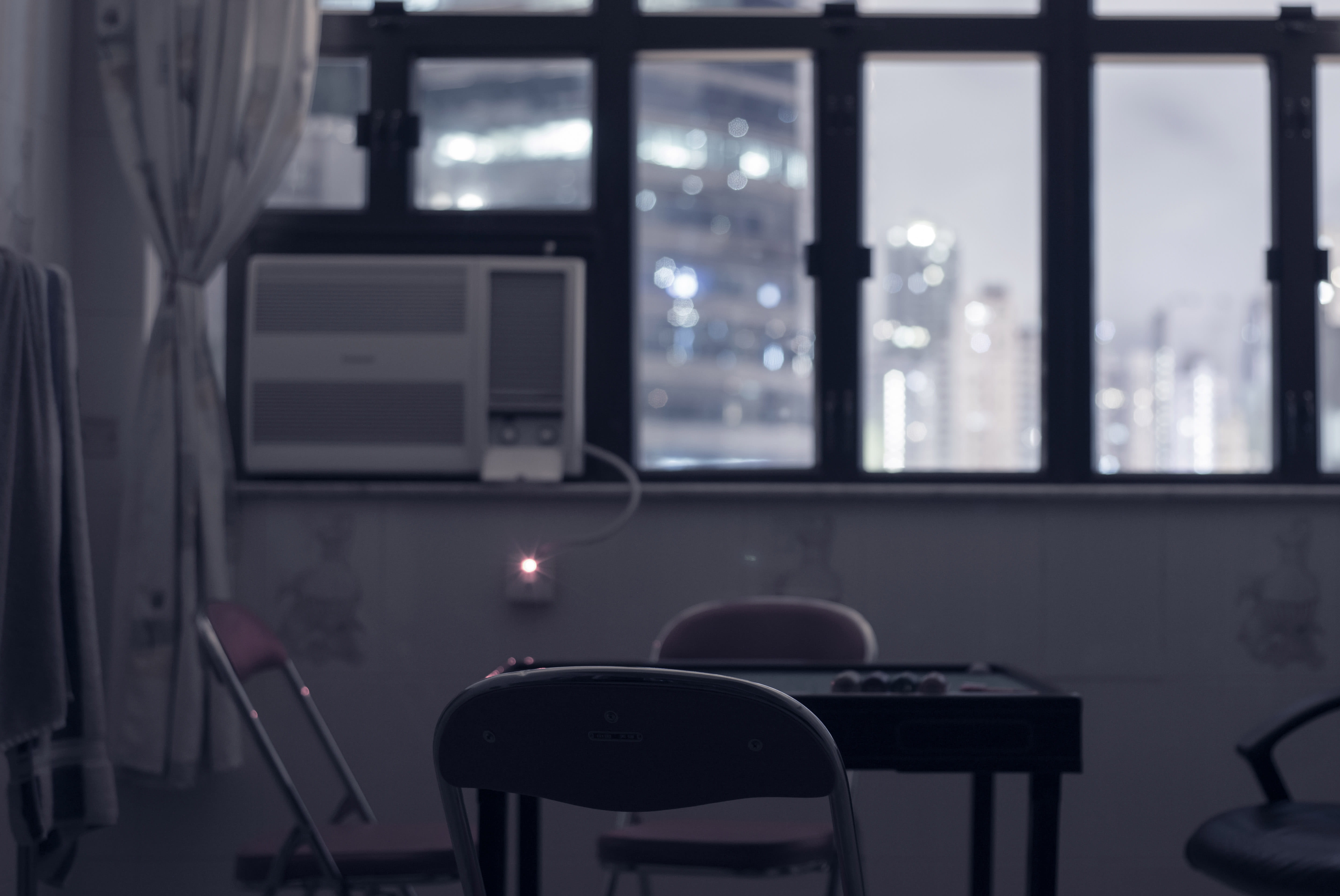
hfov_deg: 31.3
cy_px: 403
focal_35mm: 64
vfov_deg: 21.3
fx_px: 2384
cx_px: 837
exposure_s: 13
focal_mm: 50
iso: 400
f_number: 2.5
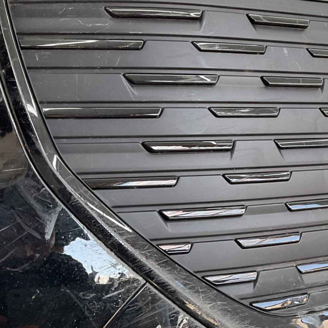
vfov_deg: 28.0
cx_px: 294
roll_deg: +4.5
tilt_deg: -2.0
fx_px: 654
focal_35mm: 61
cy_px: 216
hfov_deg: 27.2
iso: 50
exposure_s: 1/120
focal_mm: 3
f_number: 1.8
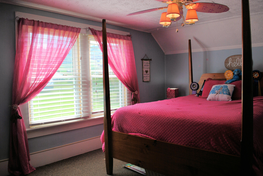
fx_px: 197
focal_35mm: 27
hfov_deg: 67.3
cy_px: 88
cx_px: 132
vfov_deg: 48.0
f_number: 5.6
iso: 100
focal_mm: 18
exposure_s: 1/125
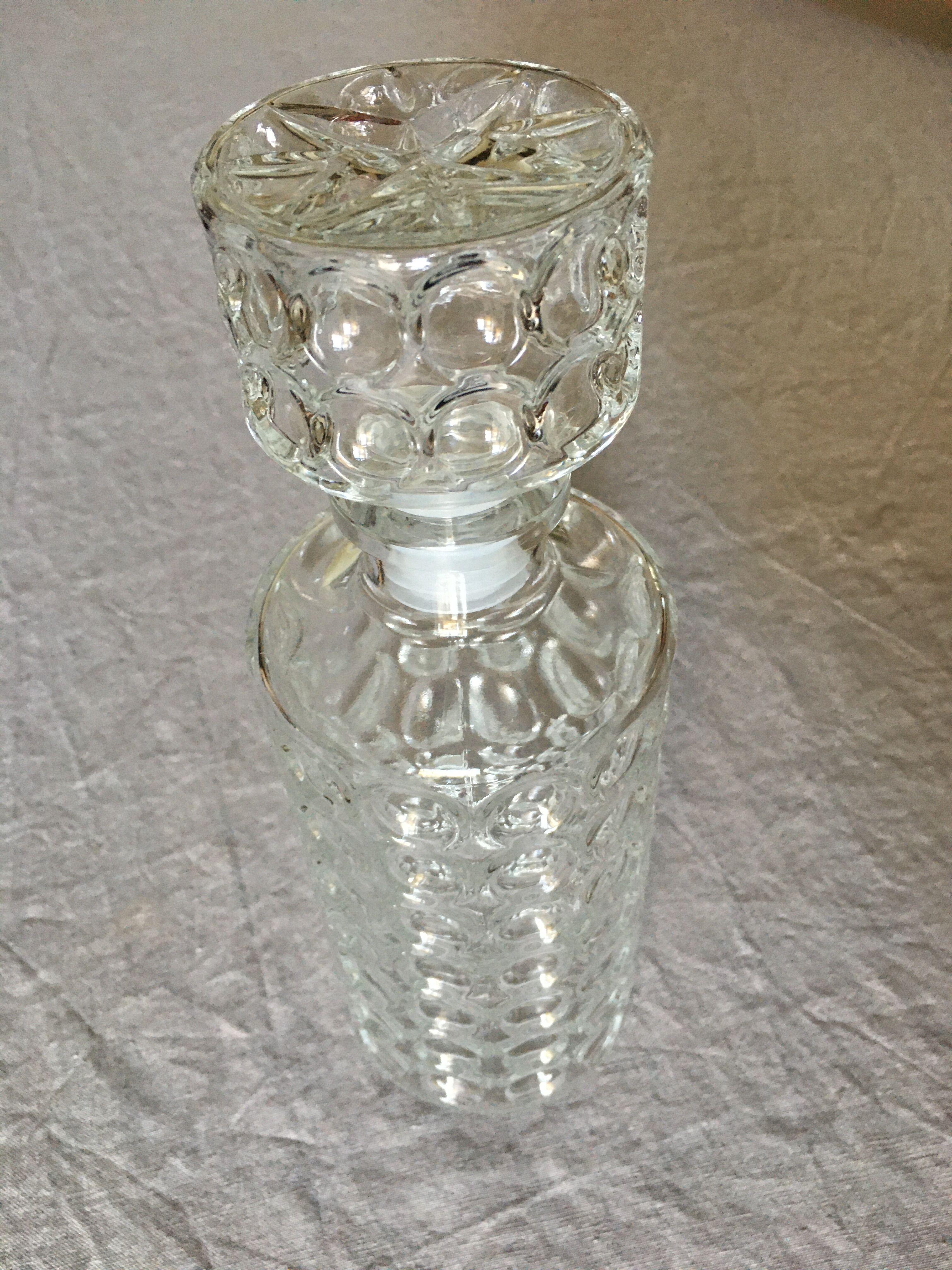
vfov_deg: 61.7
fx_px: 1063
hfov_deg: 48.2
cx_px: 476
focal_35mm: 29
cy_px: 635
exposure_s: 1/30
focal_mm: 4.15
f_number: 2.2
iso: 200
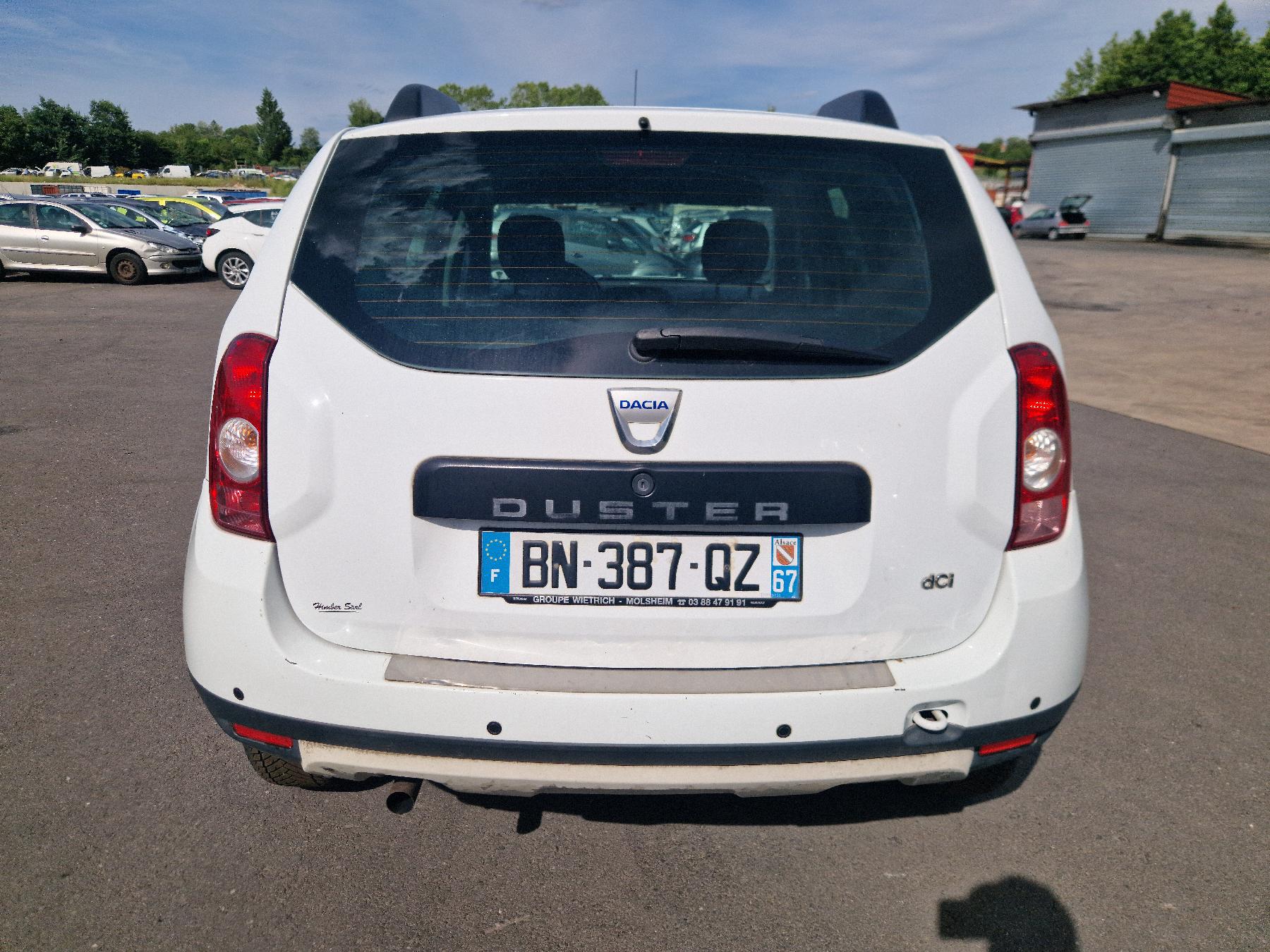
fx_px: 844
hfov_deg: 73.9
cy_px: 476
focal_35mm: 23
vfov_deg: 58.9
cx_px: 635
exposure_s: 1/5000
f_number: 1.8
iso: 50
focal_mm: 5.4
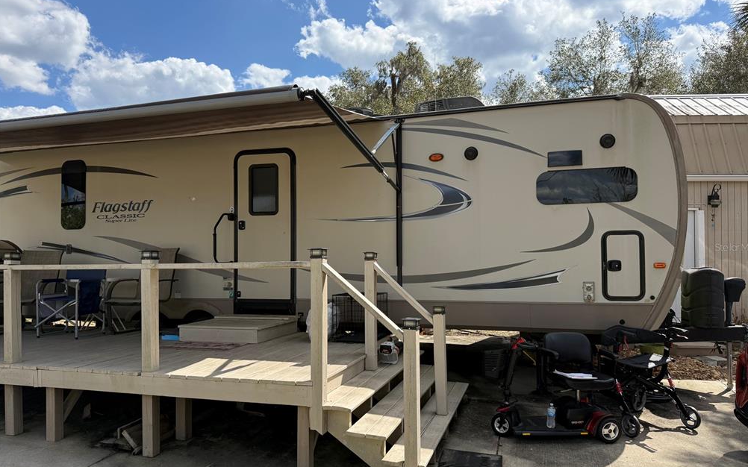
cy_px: 247
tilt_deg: +0.5
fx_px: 530
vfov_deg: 47.6
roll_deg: +0.5
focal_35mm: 26
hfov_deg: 70.4
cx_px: 378
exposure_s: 1/4975
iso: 125
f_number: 1.78
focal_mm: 6.76
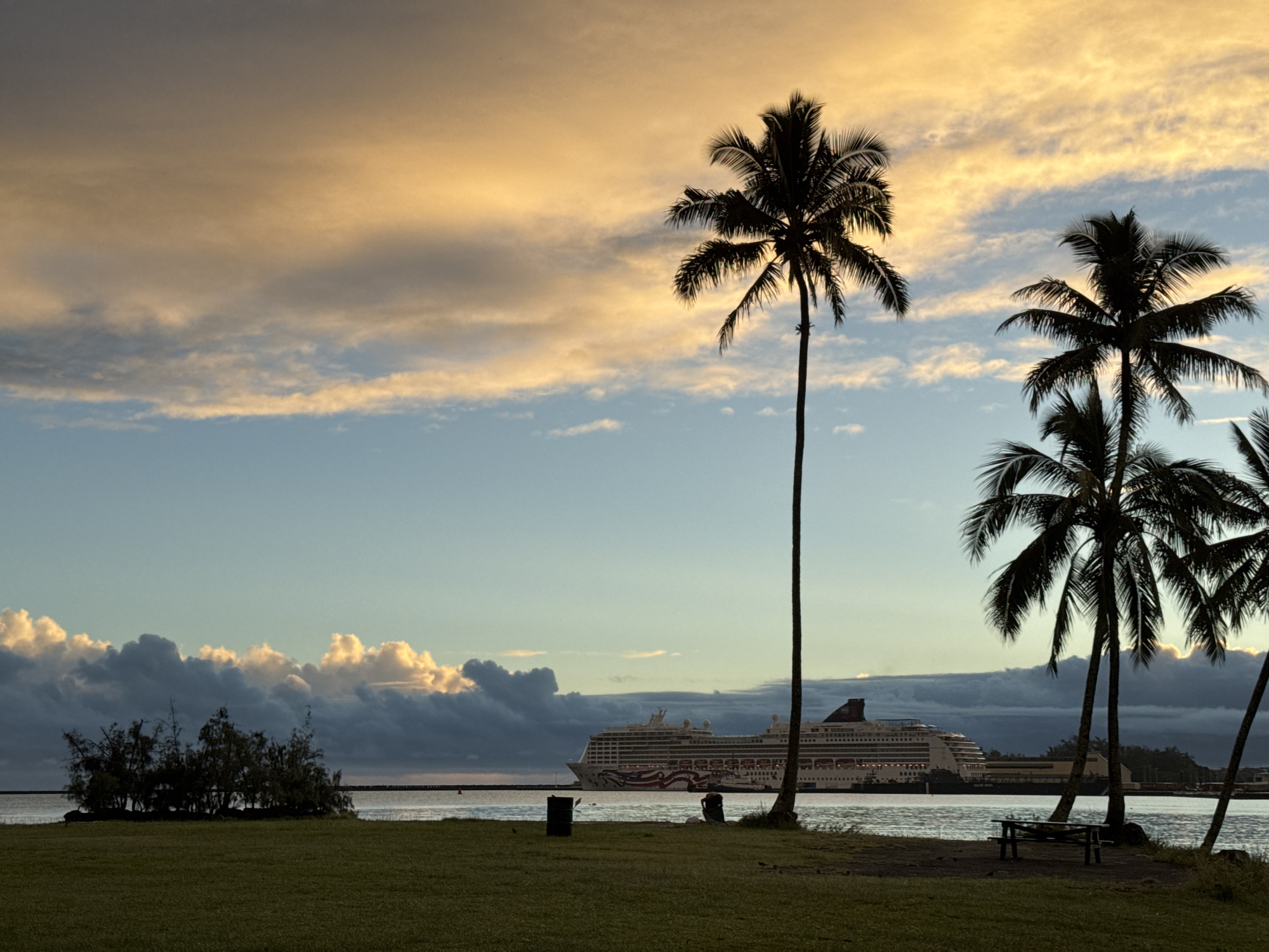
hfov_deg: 39.7
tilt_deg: +9.5
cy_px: 476
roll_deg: -0.1
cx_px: 634
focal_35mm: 48
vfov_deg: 30.3
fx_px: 1760
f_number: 1.78
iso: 64
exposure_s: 1/2959
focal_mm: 6.76
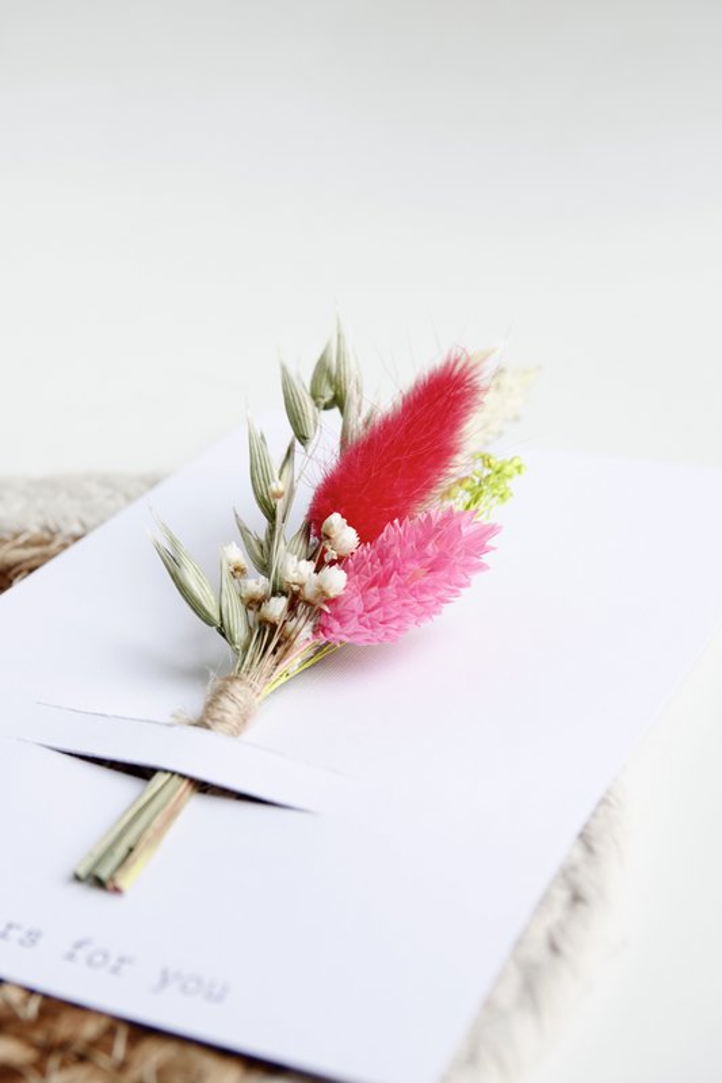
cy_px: 542
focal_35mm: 58
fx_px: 1745
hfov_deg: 23.4
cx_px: 361
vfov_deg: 34.5
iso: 160
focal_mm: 21.32
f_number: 3.5
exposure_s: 1/25
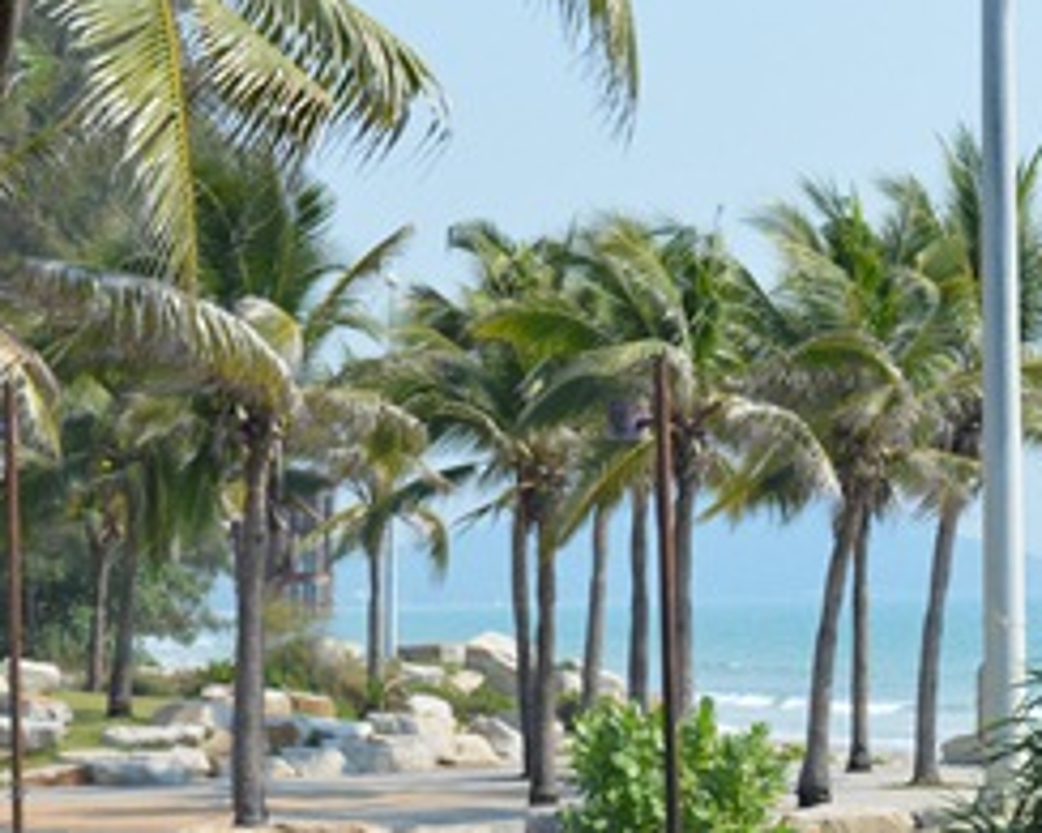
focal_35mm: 146
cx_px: 1149
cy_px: 572
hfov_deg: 13.0
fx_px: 4501
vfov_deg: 10.6
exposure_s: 1/250
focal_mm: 42
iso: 100
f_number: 8
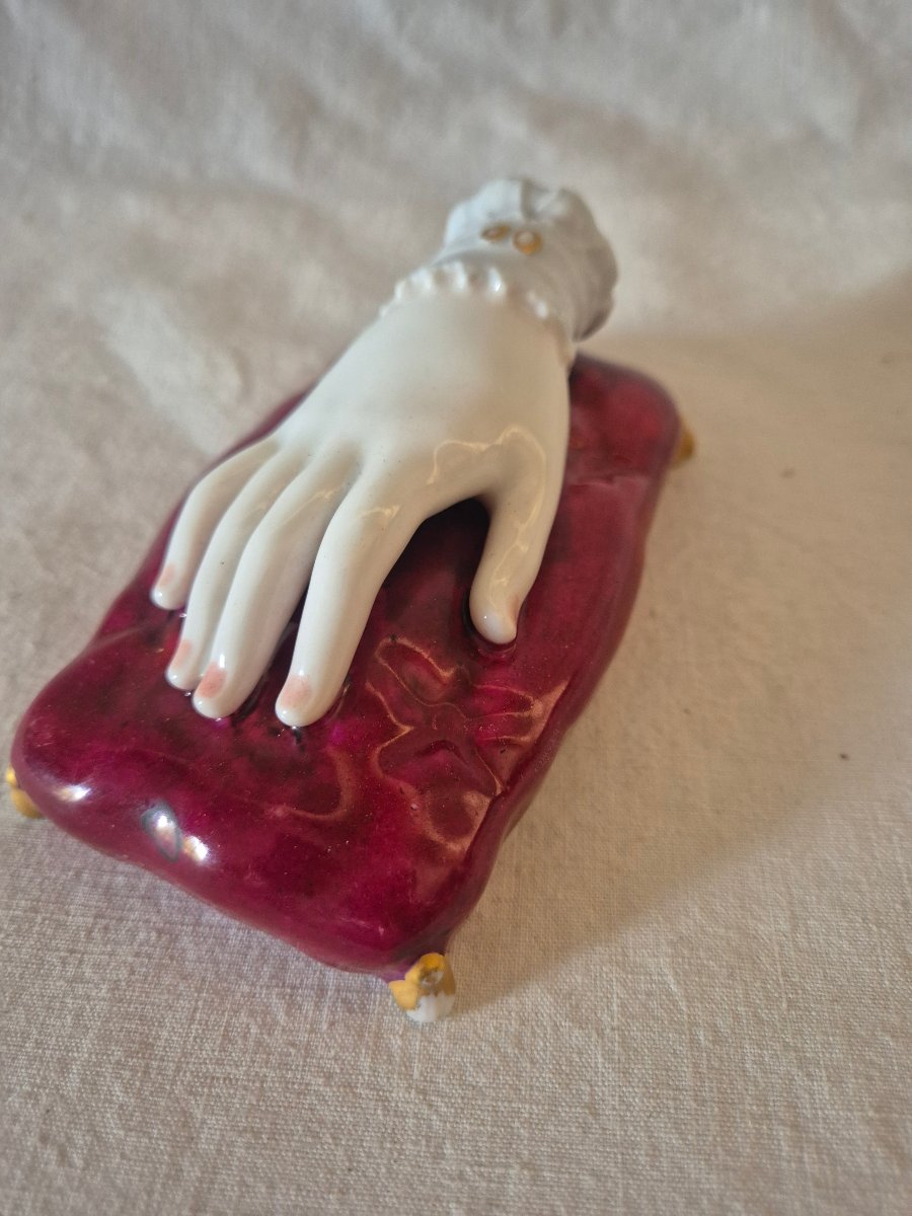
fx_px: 808
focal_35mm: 23
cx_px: 456
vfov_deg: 73.9
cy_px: 608
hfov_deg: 58.9
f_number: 1.8
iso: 640
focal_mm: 5.4
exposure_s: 1/100
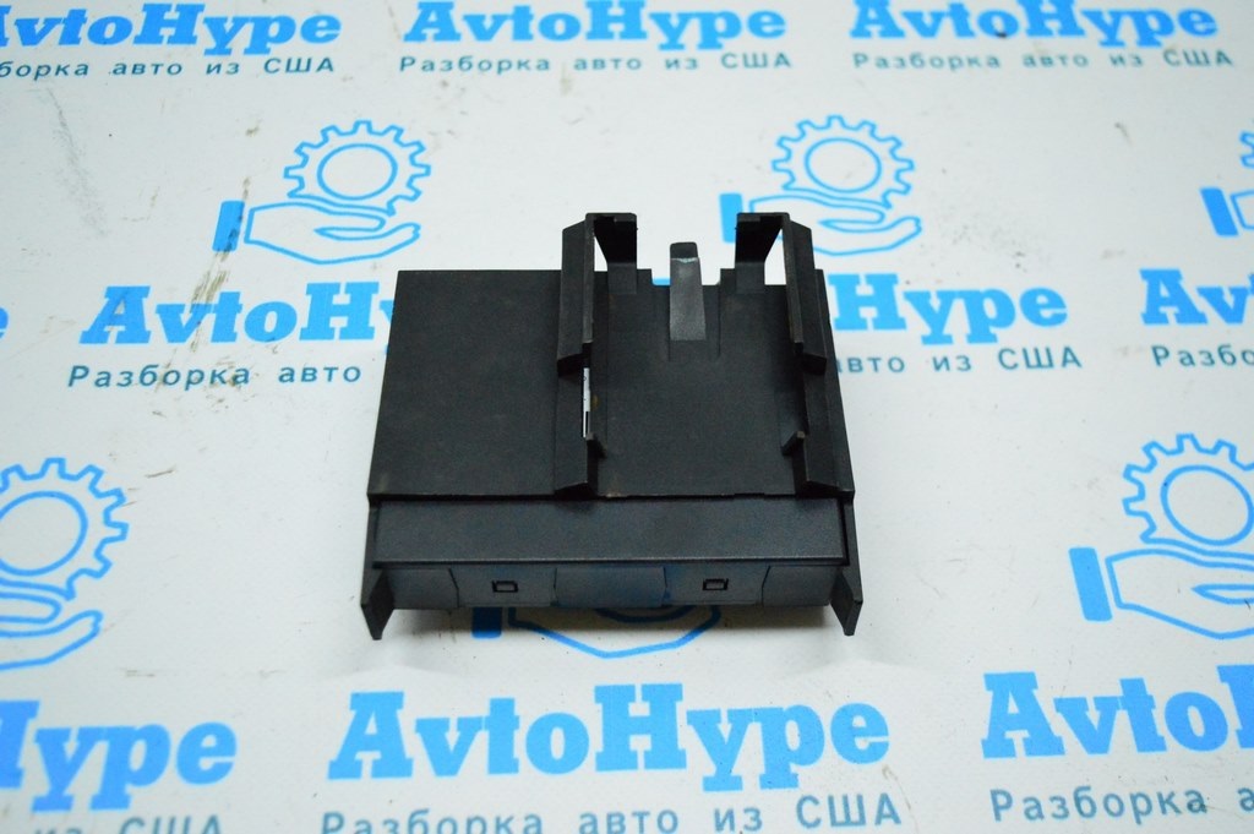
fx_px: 1305
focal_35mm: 38
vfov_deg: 35.4
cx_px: 627
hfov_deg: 51.3
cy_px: 417
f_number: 4
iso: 6400
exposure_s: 1/800
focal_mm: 25
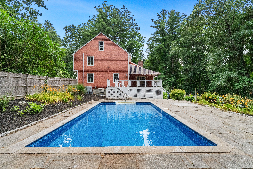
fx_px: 128
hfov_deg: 89.4
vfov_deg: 66.8
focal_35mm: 18
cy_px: 84
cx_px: 126
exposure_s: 1/1600
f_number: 11
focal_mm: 18.2
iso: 3200
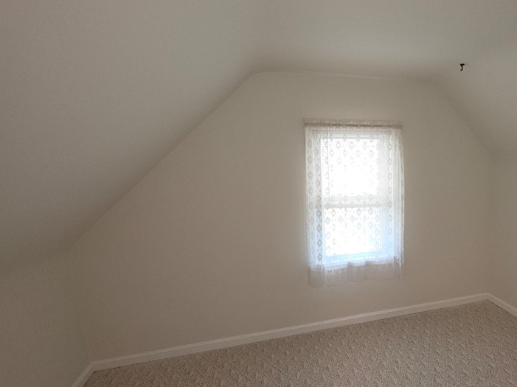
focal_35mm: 19
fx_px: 284
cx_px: 363
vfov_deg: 68.4
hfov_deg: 80.5
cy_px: 215
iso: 100
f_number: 1.9
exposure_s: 1/60
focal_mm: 2.2
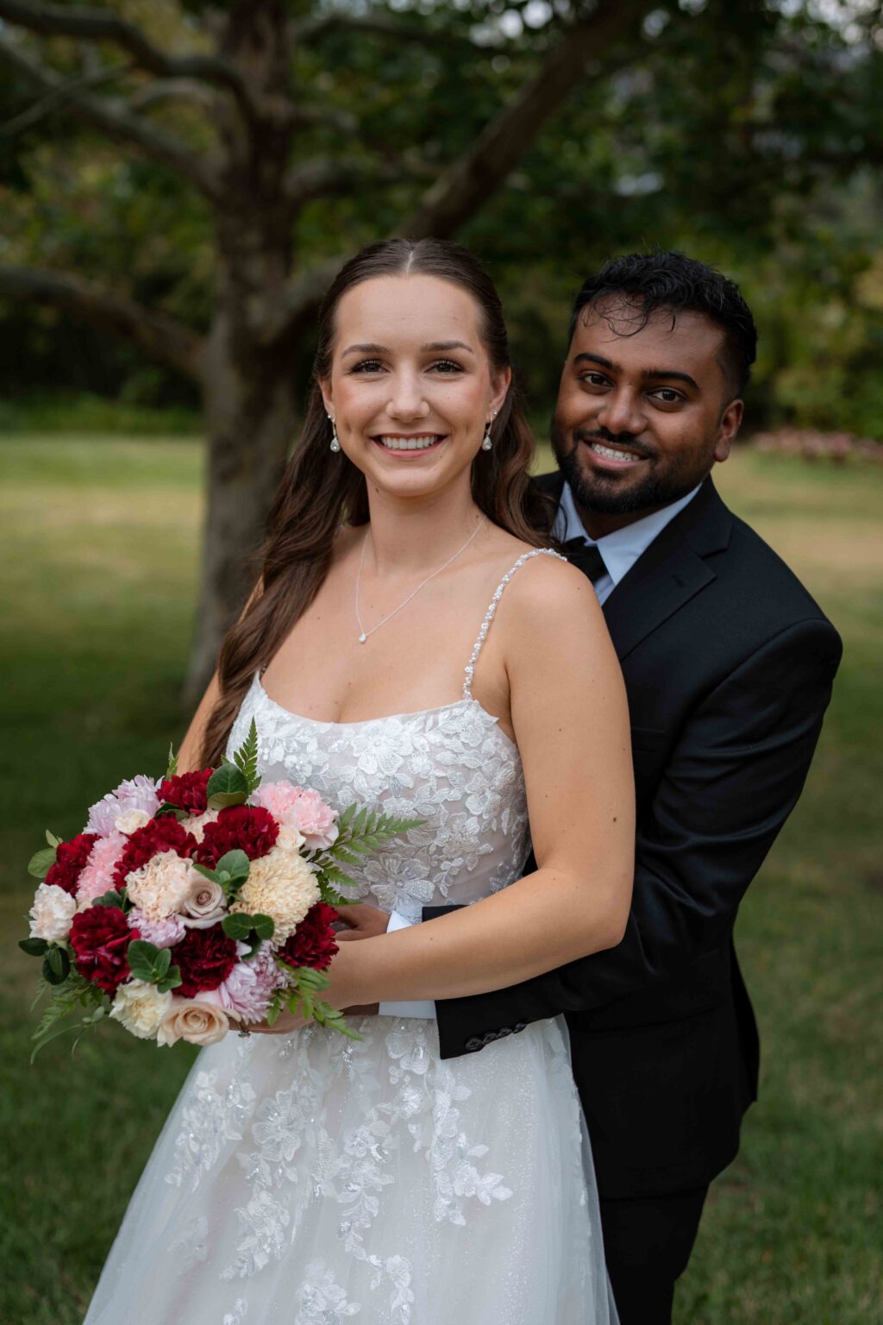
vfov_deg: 39.6
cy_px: 662
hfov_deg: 27.0
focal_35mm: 50
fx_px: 1839
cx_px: 442
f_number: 2.8
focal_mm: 50
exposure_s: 1/640
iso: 100
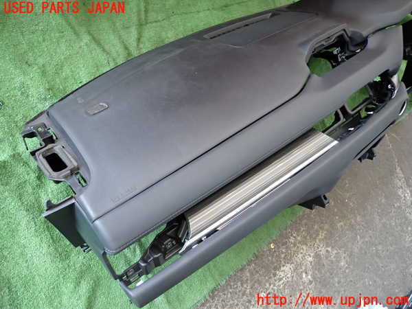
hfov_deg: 69.4
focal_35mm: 25
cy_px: 154
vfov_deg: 54.9
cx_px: 206
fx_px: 298
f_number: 2
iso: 200
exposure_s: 1/30
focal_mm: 4.5
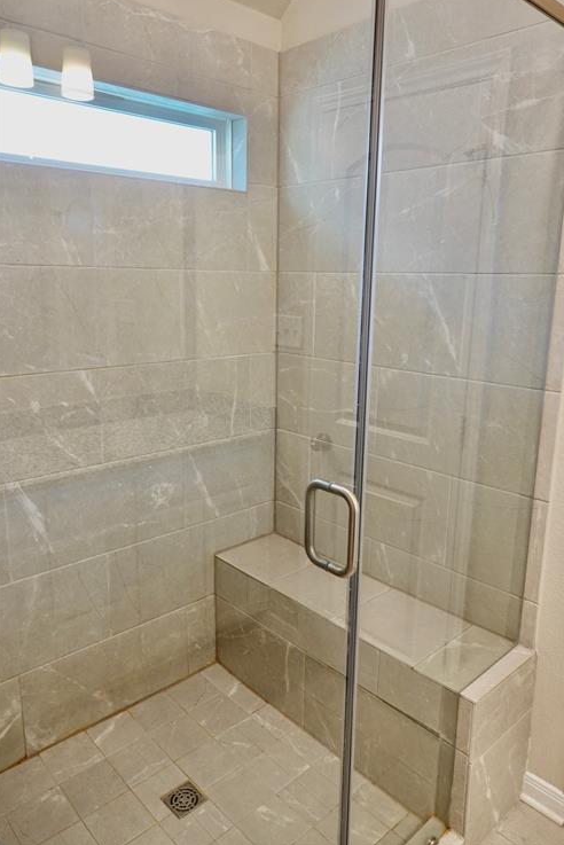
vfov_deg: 71.5
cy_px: 408
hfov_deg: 51.3
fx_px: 587
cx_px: 289
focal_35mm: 25
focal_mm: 8.8
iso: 160
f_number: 2.4
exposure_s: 1/30
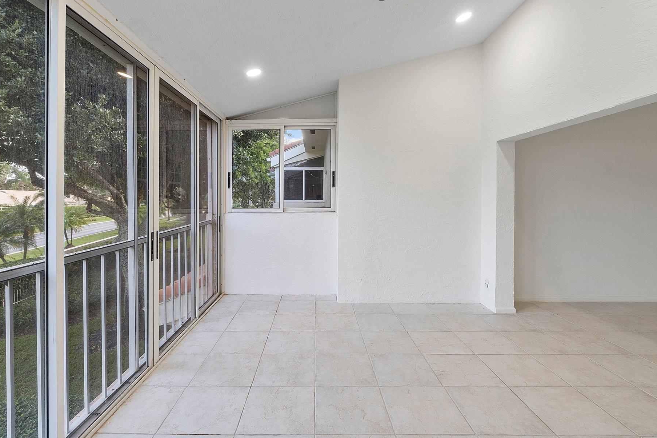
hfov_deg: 93.3
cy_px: 199
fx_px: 310
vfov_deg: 70.3
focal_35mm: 17
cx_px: 321
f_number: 11
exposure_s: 1/10
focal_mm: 10
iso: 160
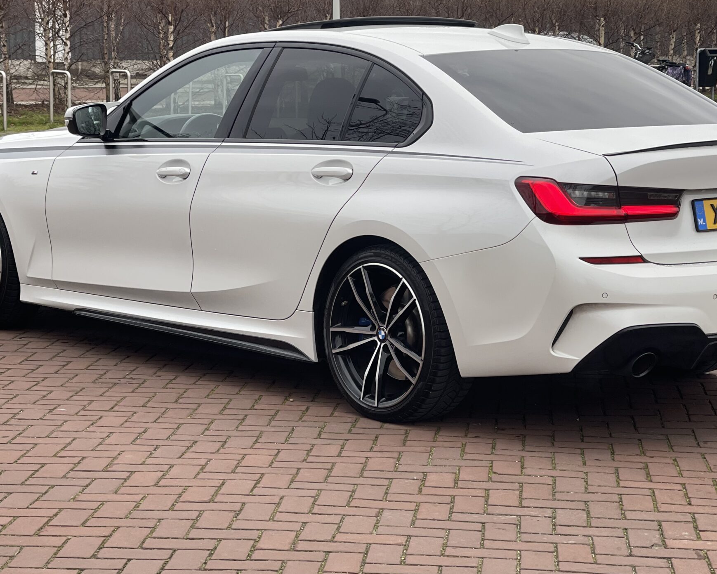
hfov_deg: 20.8
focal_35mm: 92
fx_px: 1953
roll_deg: -0.3
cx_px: 403
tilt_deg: -6.9
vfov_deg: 16.7
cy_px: 260
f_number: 2.2
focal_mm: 7.5
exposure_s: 1/121
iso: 32
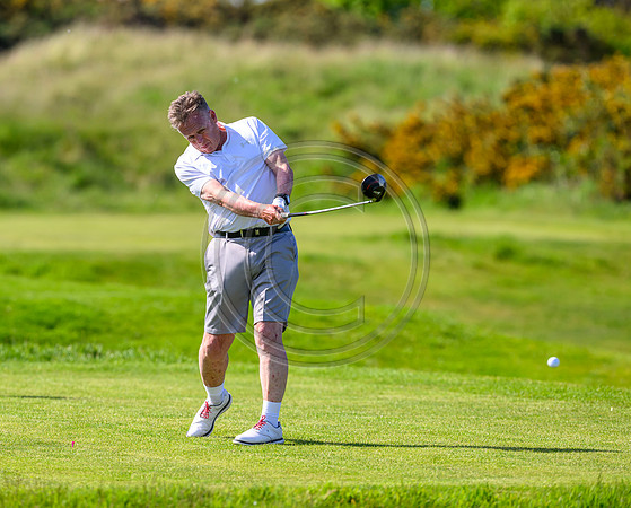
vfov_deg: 3.1
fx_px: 9504
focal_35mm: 508
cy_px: 223
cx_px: 203
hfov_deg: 3.8
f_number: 4.5
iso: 500
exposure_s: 1/2500
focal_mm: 400
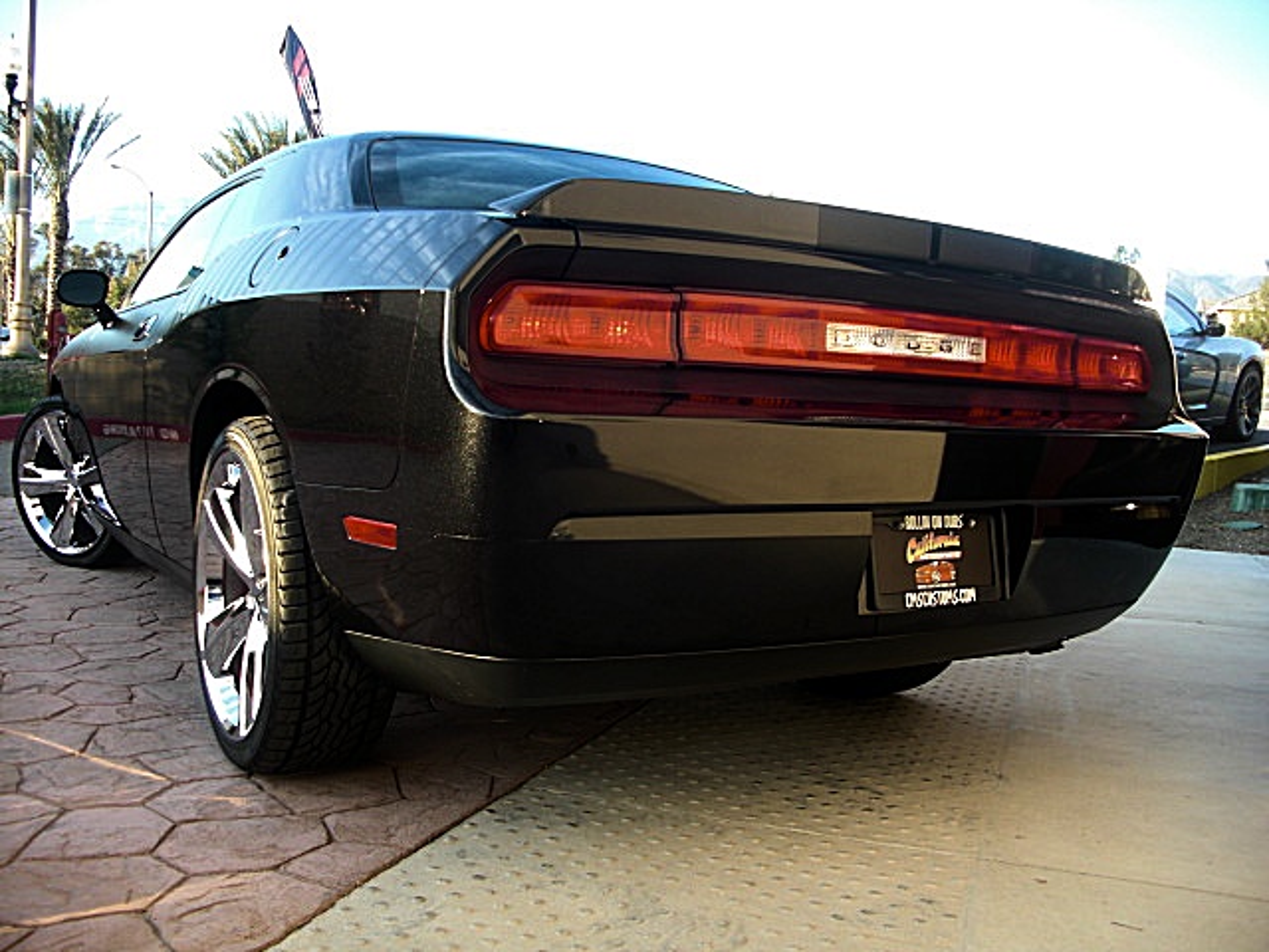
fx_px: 1320
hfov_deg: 51.4
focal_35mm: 36
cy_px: 476
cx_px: 634
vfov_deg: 39.7
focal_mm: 6.3
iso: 50
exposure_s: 1/100
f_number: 2.8
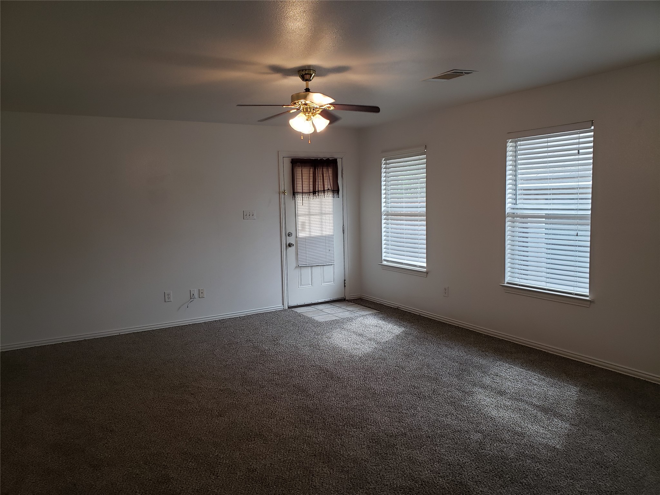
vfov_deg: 53.1
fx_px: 496
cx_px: 330
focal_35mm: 26
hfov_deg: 67.3
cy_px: 248
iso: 100
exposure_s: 1/60
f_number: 2.4
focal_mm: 4.3
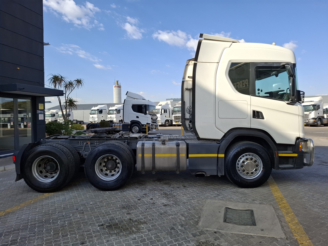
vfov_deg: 58.9
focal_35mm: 23
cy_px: 123
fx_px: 218
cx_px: 164
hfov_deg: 73.9
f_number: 1.8
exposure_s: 1/1200
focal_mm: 5.54
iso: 50
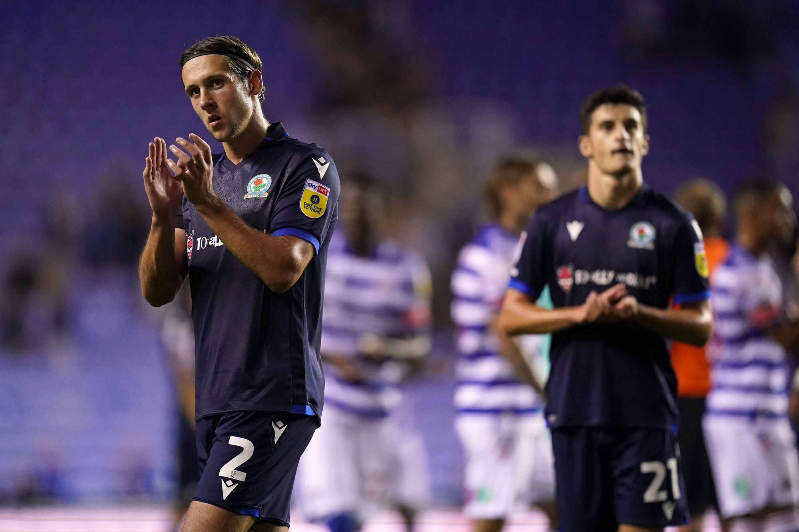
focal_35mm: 400
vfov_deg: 3.4
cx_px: 400
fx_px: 8876
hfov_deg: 5.2
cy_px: 266
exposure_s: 1/2000
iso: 8000
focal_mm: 400
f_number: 2.8
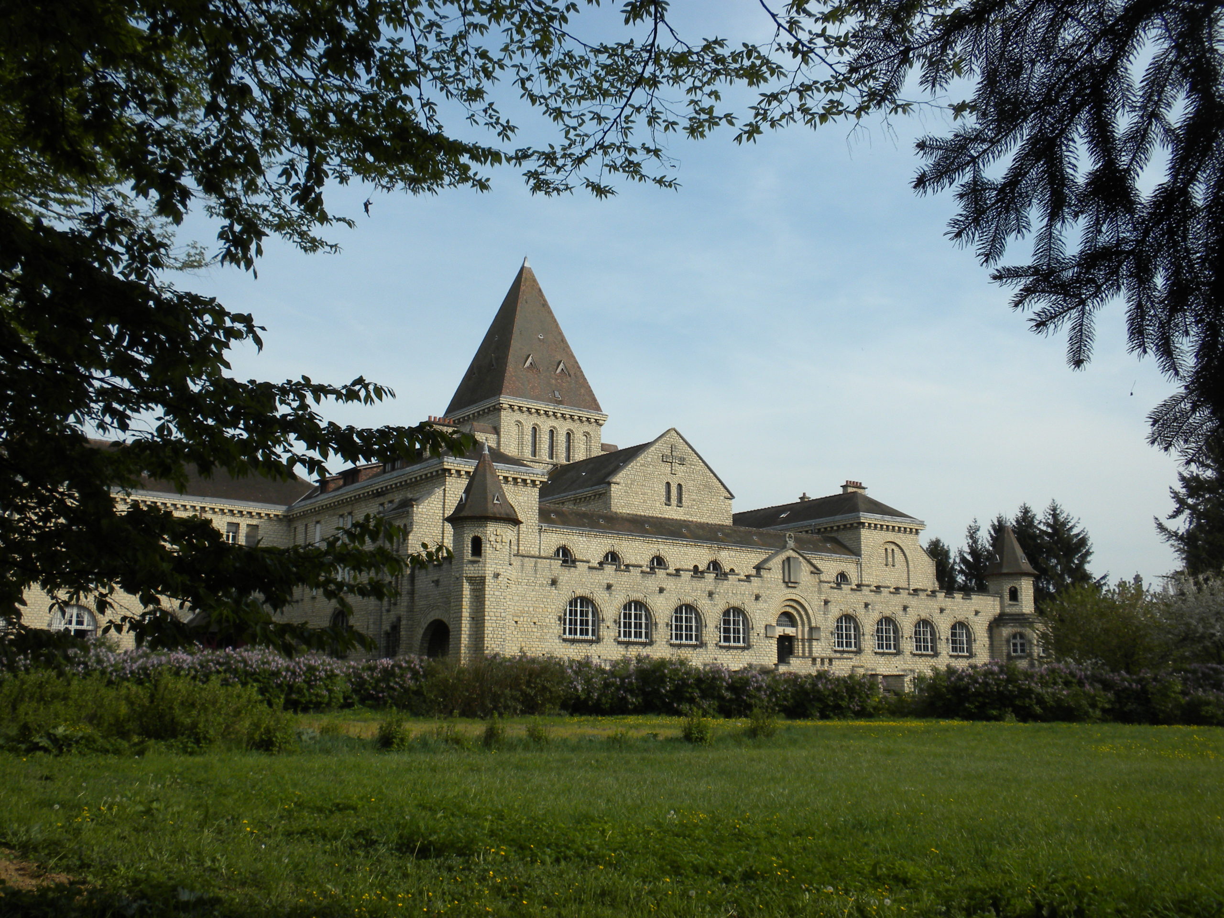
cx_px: 612
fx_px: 1308
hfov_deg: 50.1
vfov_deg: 38.7
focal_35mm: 37
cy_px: 459
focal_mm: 6.6
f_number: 10
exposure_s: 1/108
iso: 64
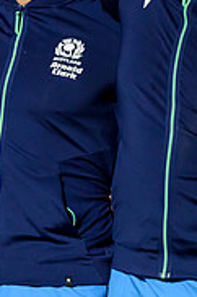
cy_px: 60
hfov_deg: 1.1
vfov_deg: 1.6
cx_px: -217
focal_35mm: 1278
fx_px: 10509
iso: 4000
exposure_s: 1/640
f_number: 2.8
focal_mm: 400
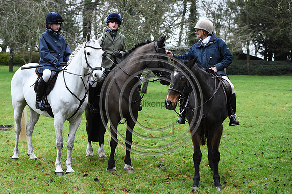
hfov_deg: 28.9
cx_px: 146
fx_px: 567
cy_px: 97
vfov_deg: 19.4
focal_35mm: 70
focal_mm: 70
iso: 3200
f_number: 3.5
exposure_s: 1/1250
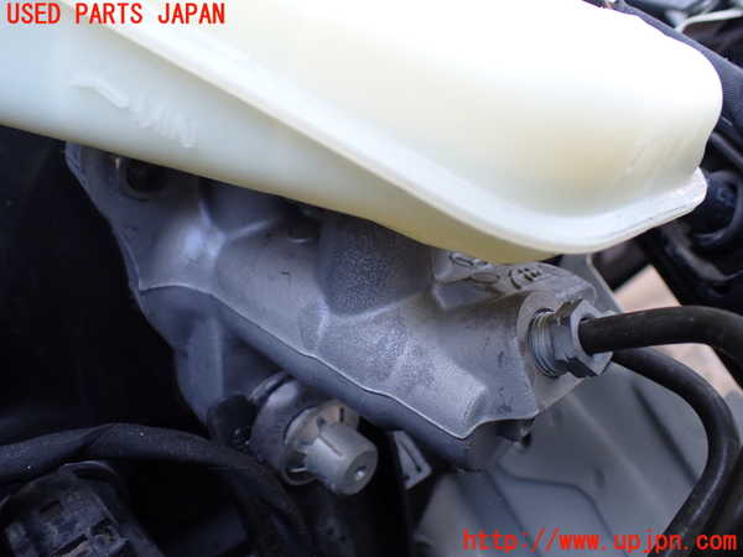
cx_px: 372
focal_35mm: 30
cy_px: 278
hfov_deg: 60.0
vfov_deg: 46.8
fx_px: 644
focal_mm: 5.4
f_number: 2.3
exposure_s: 1/125
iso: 160
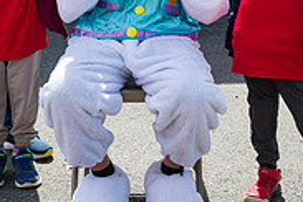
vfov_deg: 12.3
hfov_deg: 18.8
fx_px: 909
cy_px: -56
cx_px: 86
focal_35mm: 108
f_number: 4
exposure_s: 1/2500
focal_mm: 34
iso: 200
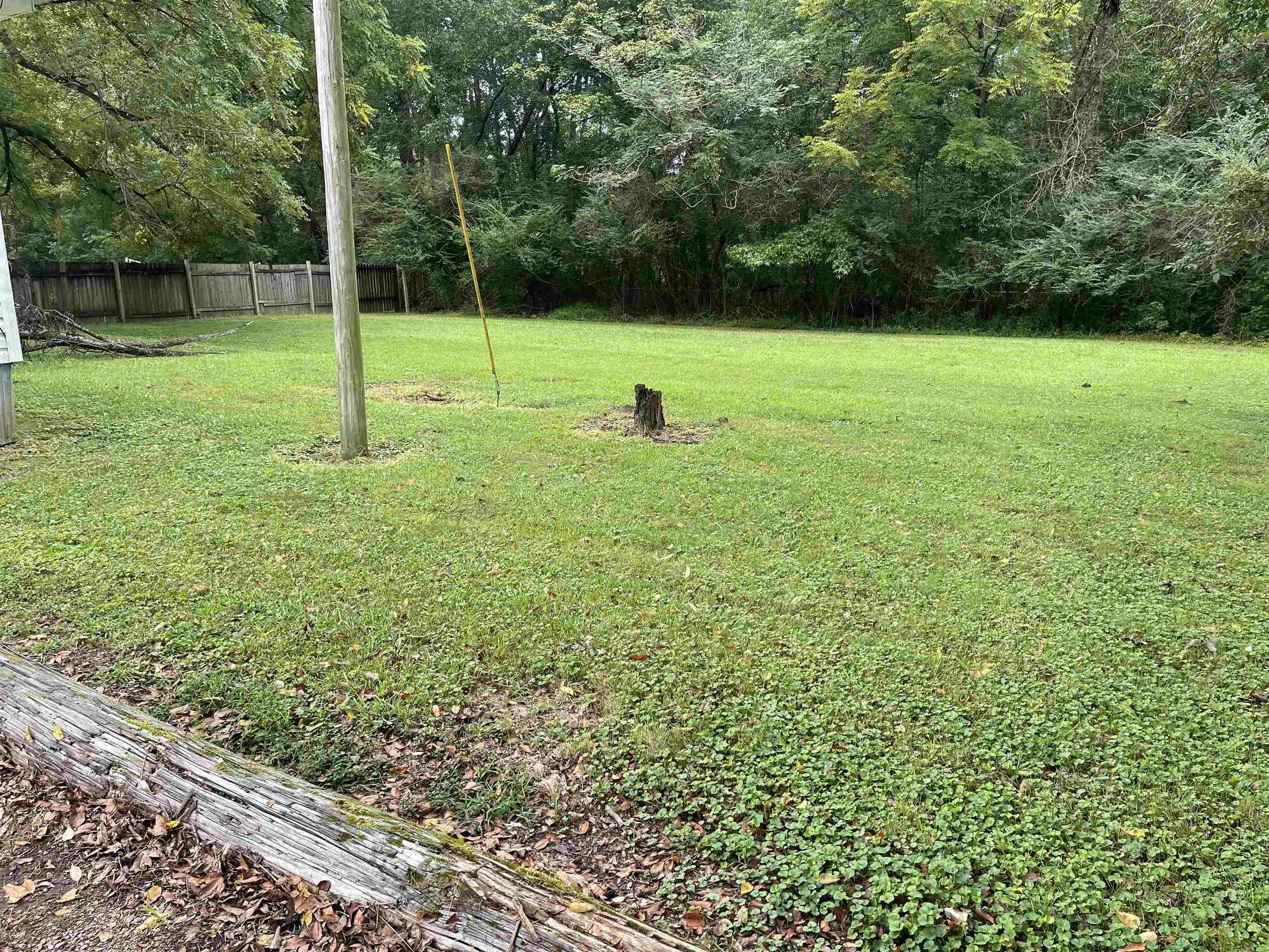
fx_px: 953
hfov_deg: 67.3
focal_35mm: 26
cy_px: 476
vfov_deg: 53.1
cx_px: 634
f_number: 1.6
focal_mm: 5.1
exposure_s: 1/342
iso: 32
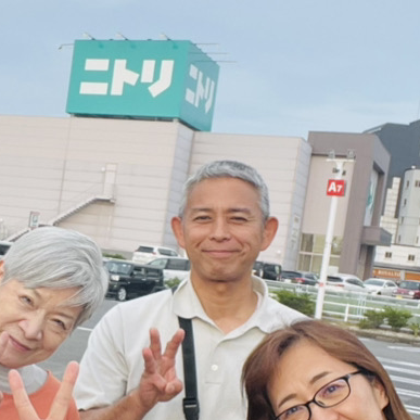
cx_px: 123
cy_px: 280
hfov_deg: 27.0
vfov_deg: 27.1
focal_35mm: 63
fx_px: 865
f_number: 2.2
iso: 25
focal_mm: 2.71
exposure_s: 1/311
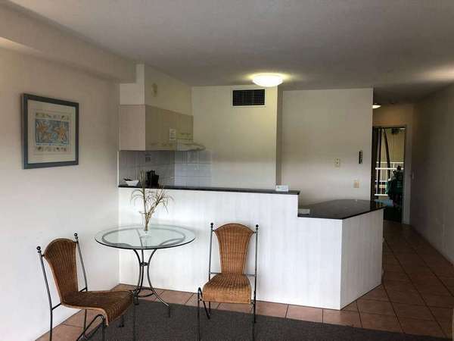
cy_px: 170
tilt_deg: -4.4
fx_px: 367
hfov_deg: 63.4
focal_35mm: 28
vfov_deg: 49.7
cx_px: 227
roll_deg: +0.1
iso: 32
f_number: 1.8
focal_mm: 4
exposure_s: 1/50
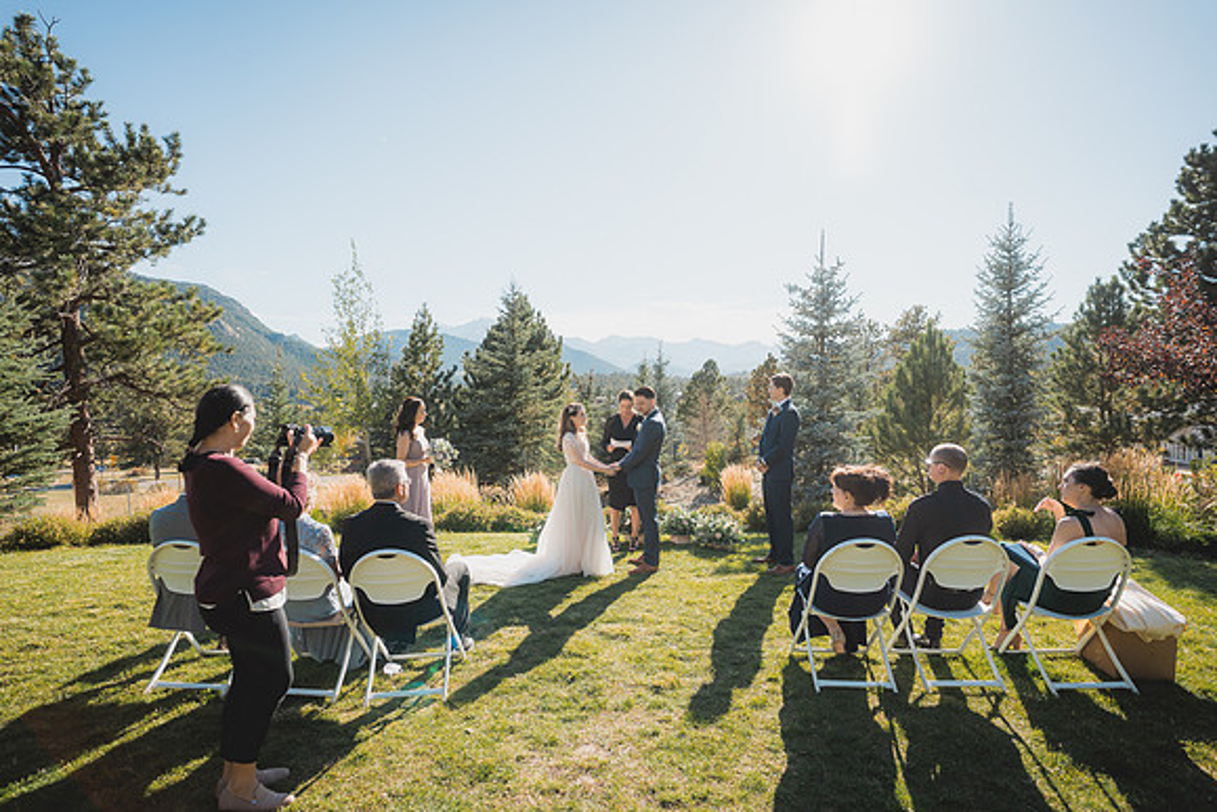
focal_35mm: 18
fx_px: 610
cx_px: 608
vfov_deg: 67.3
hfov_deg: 89.8
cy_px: 406
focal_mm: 18
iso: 200
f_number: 2.8
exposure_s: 1/1600
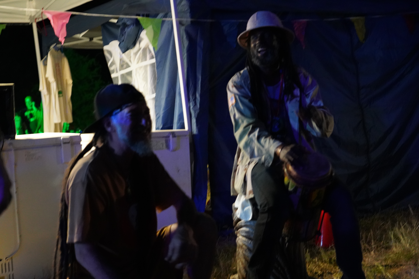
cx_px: 210
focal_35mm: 52
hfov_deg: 38.2
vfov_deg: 26.0
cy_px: 140
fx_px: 605
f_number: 4
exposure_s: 1/25
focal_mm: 52
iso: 12800
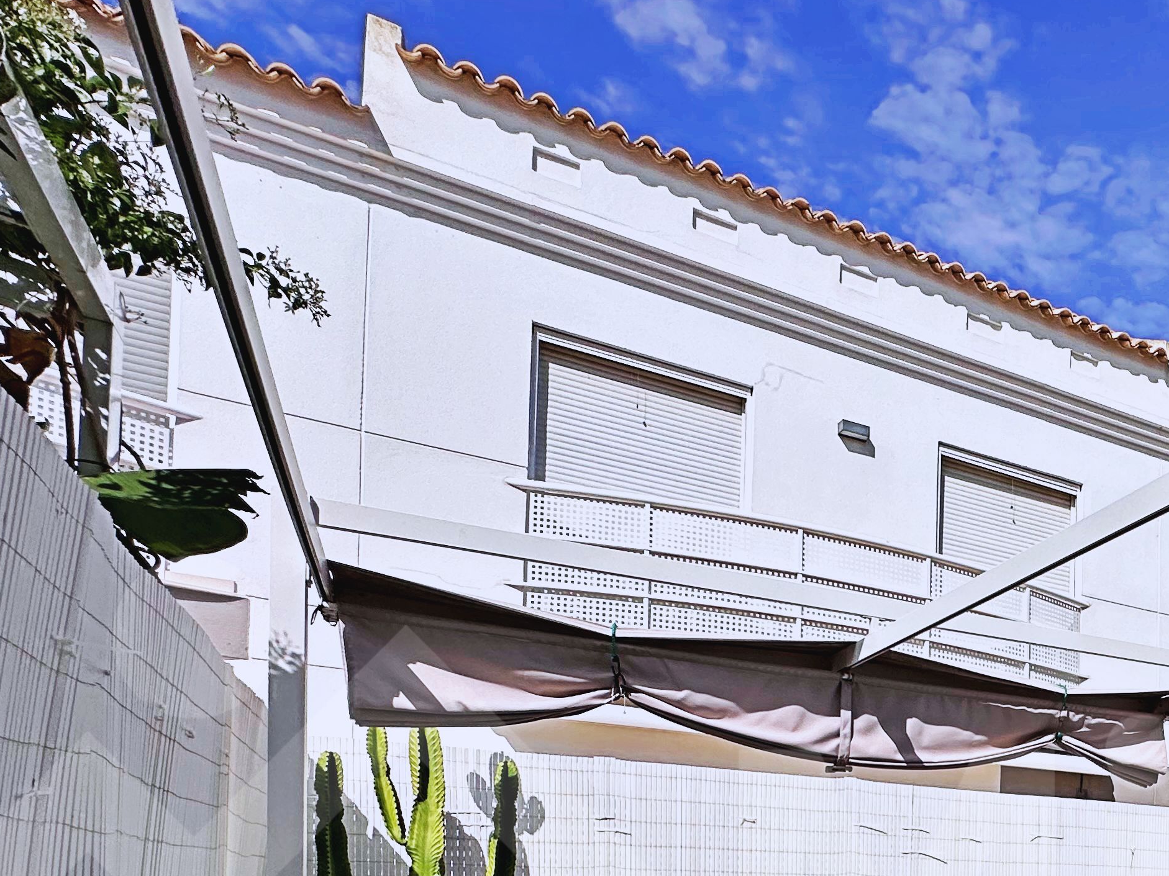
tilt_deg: +1.2
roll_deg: -1.2
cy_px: 881
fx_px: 1013
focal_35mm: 30
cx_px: 1081
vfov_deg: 40.7
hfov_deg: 51.8
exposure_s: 1/6494
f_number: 2.2
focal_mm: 2.22
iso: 50
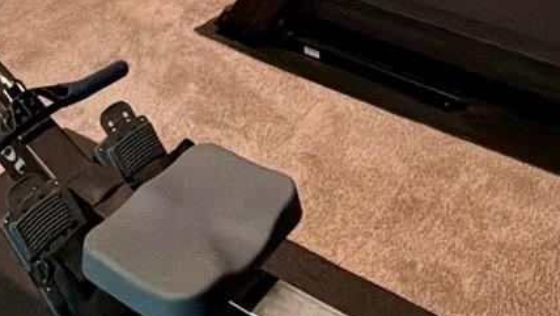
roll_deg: +1.5
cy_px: -285
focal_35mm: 57
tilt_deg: -9.5
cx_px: 256
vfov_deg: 16.8
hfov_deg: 36.6
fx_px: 847
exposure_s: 1/60
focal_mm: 2.22
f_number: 2.2
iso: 500
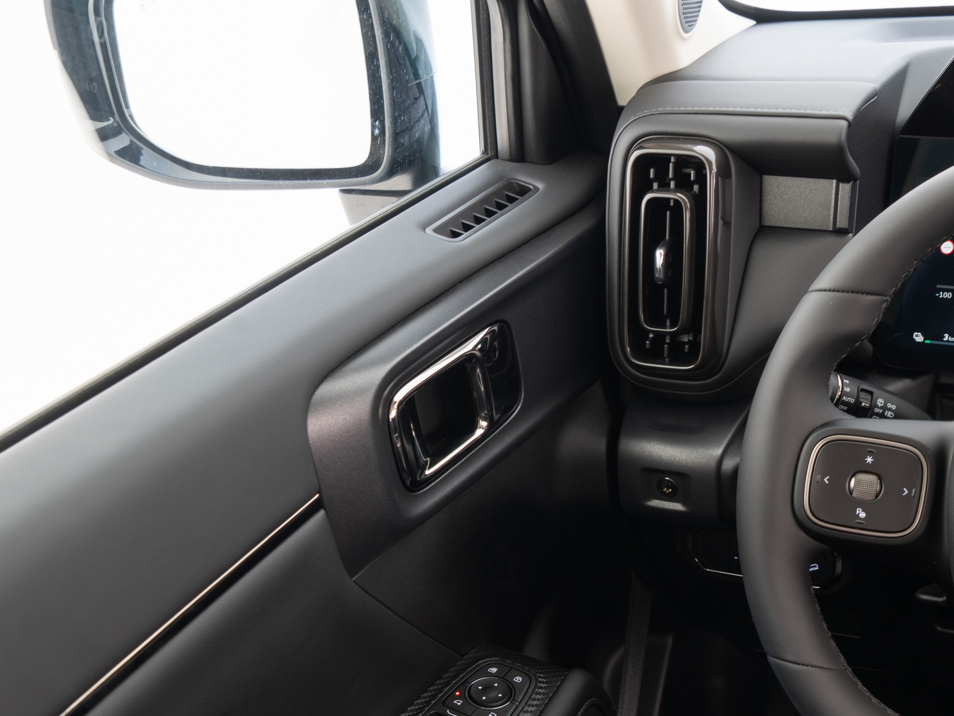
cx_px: 676
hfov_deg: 40.4
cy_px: 582
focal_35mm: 46
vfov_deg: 30.7
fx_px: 1268
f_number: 8
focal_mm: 26
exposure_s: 1/5
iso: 400
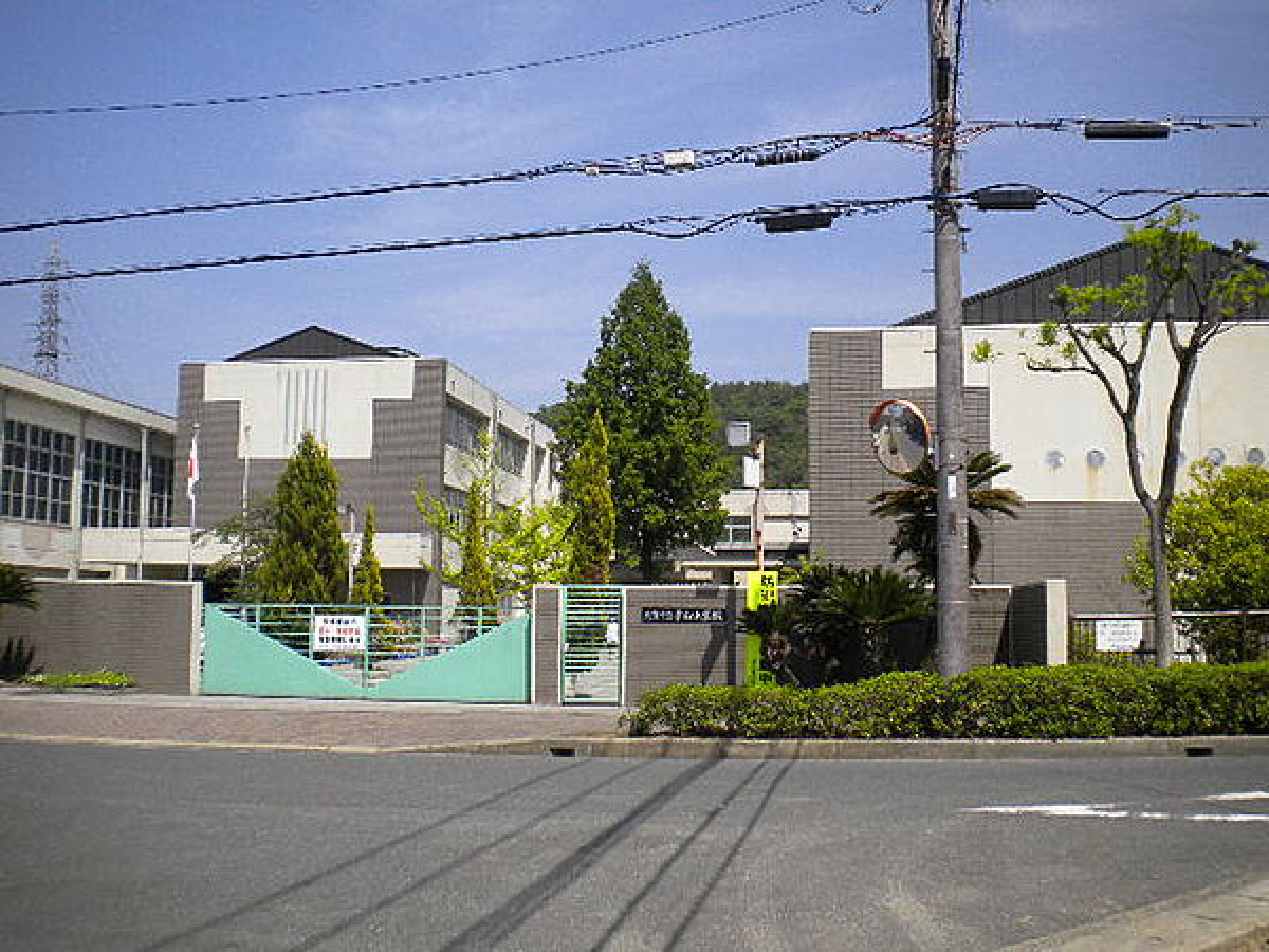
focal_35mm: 35
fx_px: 1283
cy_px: 476
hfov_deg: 52.6
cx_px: 634
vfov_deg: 40.7
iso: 113
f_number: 4.6
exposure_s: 1/968
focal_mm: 6.3
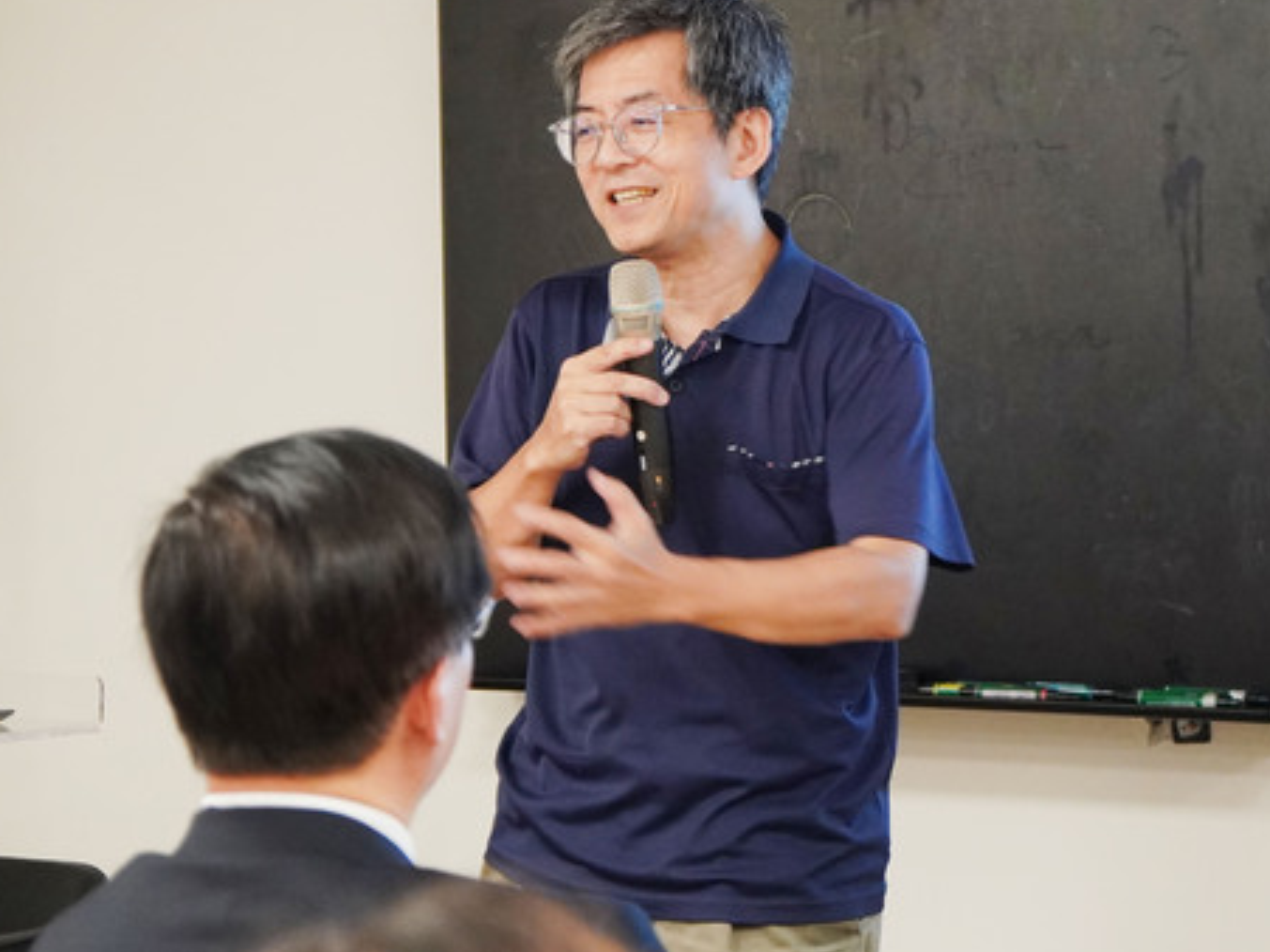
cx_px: 814
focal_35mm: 151
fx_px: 5533
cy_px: 213
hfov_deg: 13.1
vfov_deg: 9.8
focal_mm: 59
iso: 2000
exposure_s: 1/160
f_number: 4
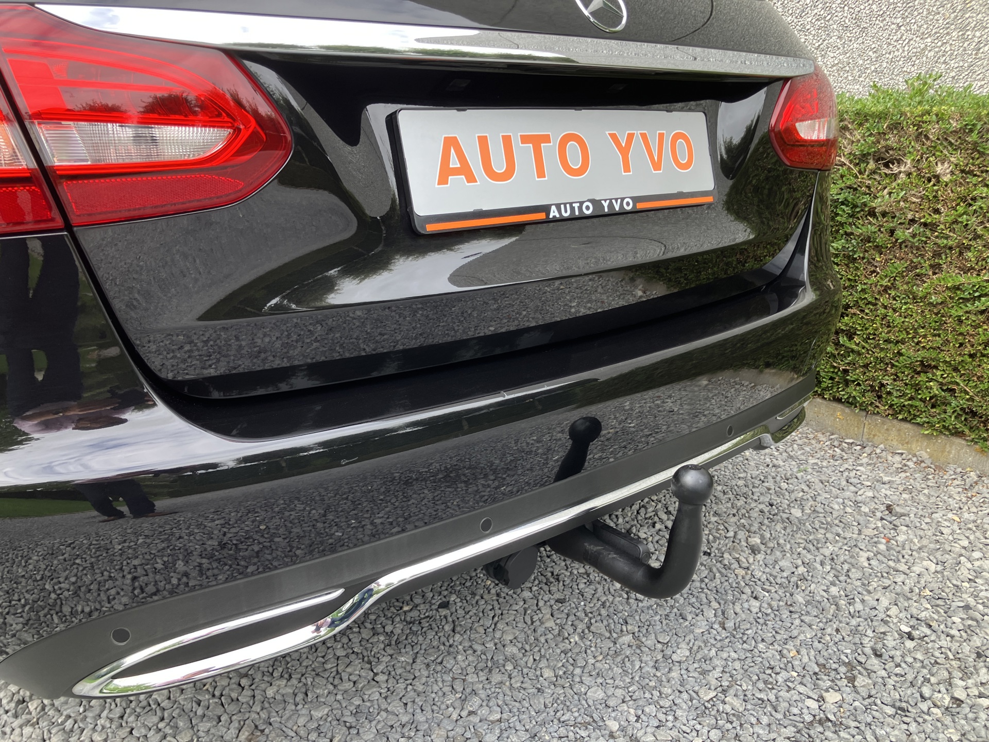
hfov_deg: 63.4
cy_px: 371
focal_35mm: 28
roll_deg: +0.8
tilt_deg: -17.9
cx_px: 494
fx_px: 800
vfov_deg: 49.7
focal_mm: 3.99
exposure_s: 1/121
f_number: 1.8
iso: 32
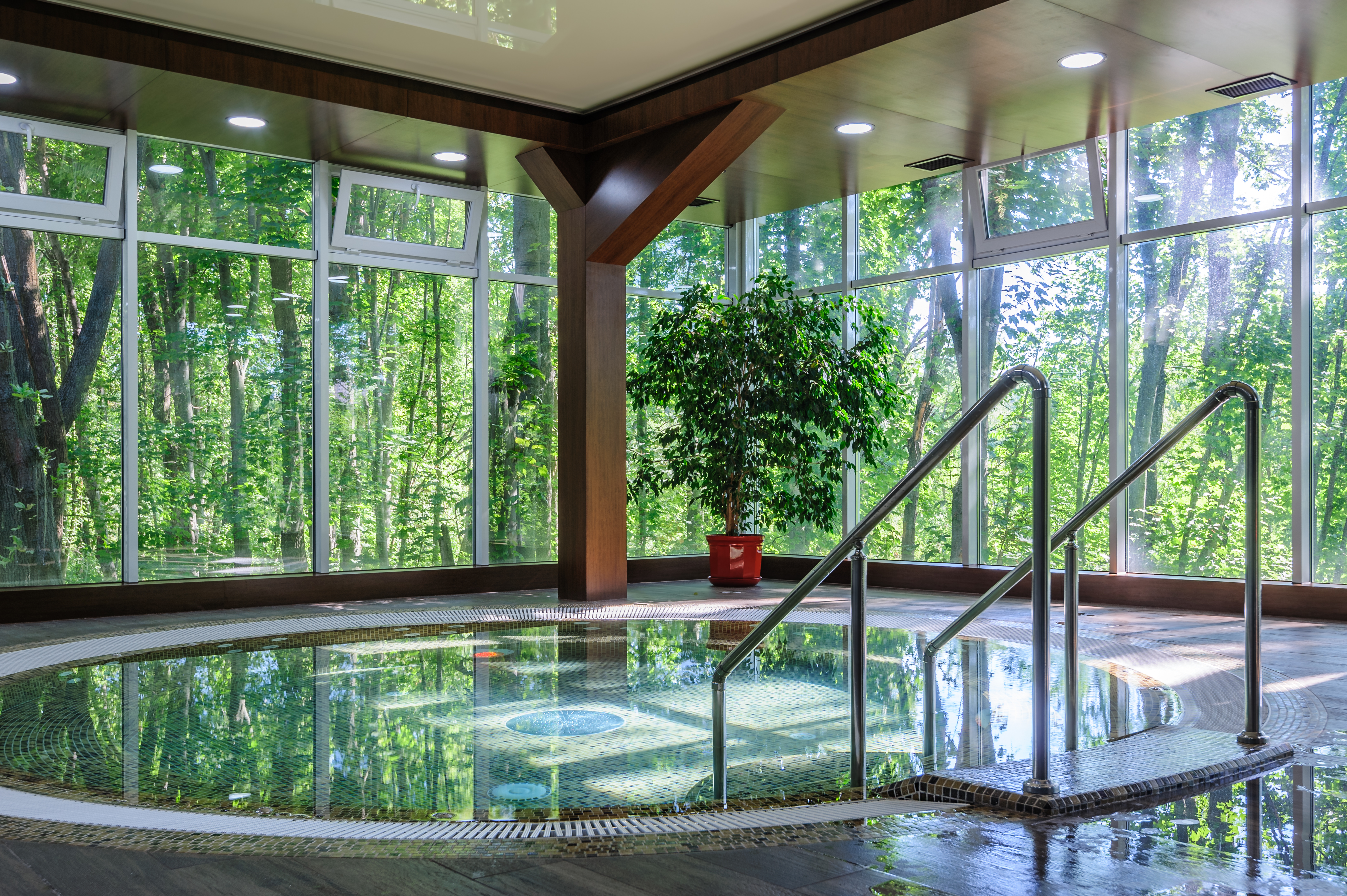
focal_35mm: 35
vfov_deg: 37.8
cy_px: 448
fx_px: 1309
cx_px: 674
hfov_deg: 54.5
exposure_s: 1/20
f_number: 10
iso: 200
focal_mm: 35
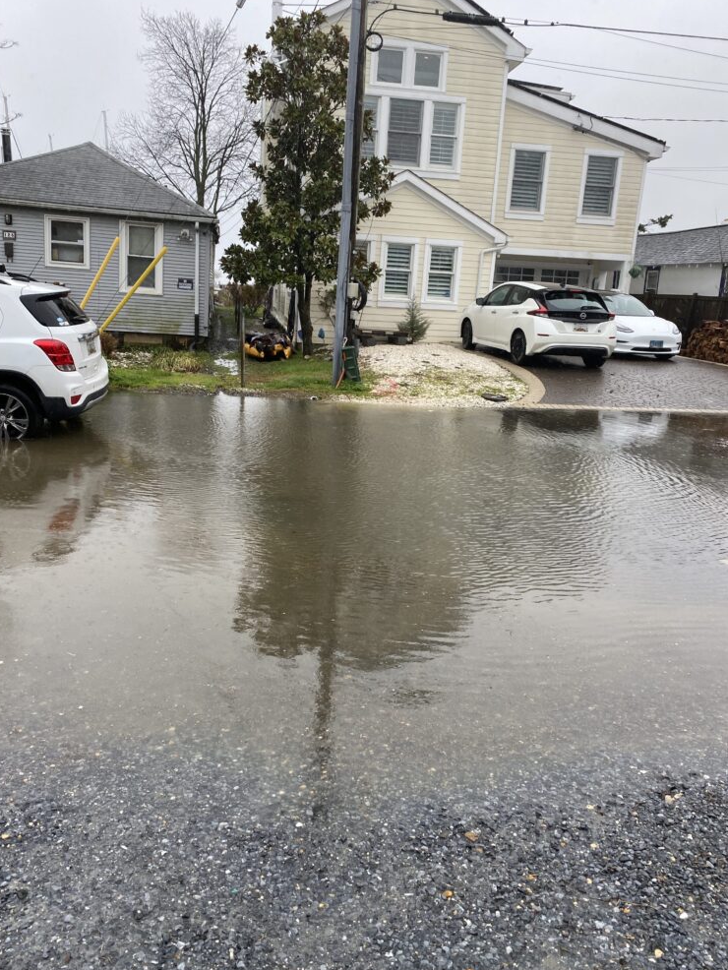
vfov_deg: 65.3
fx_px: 757
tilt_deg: -12.6
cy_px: 490
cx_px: 352
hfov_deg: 51.4
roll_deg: -1.9
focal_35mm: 27
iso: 32
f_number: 1.8
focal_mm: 4.25
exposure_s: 1/259
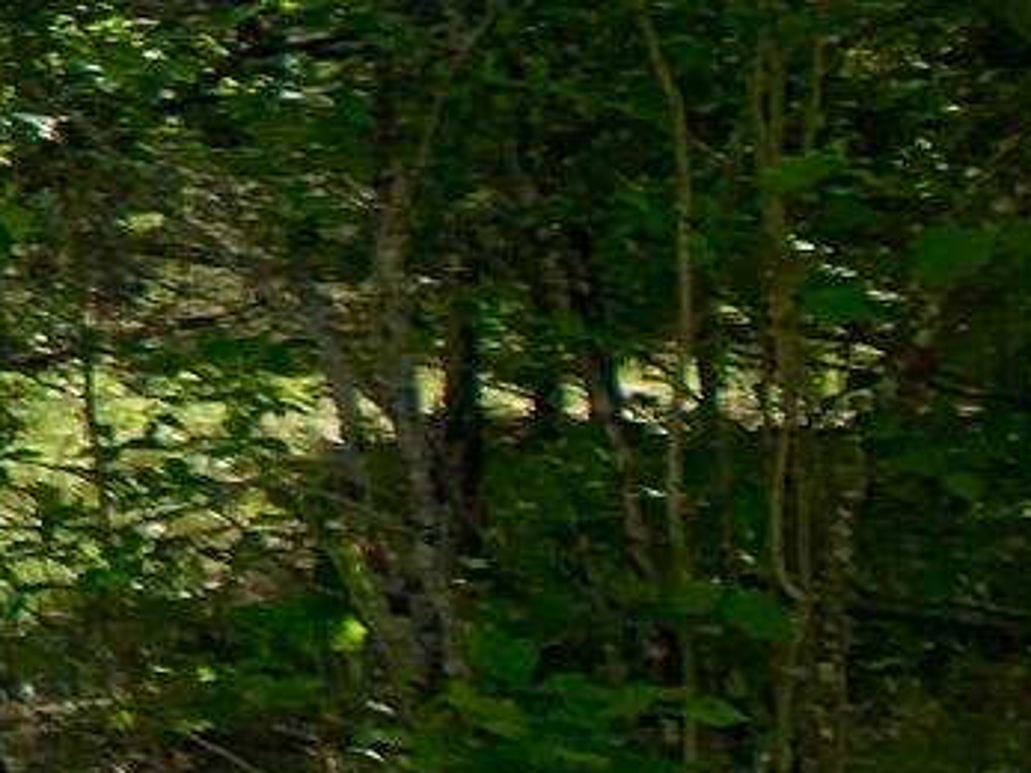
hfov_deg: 10.3
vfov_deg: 9.7
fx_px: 4496
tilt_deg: +2.2
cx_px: -1833
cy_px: -83
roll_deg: -2.5
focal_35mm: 151
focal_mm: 4.25
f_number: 1.8
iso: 25
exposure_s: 1/1513
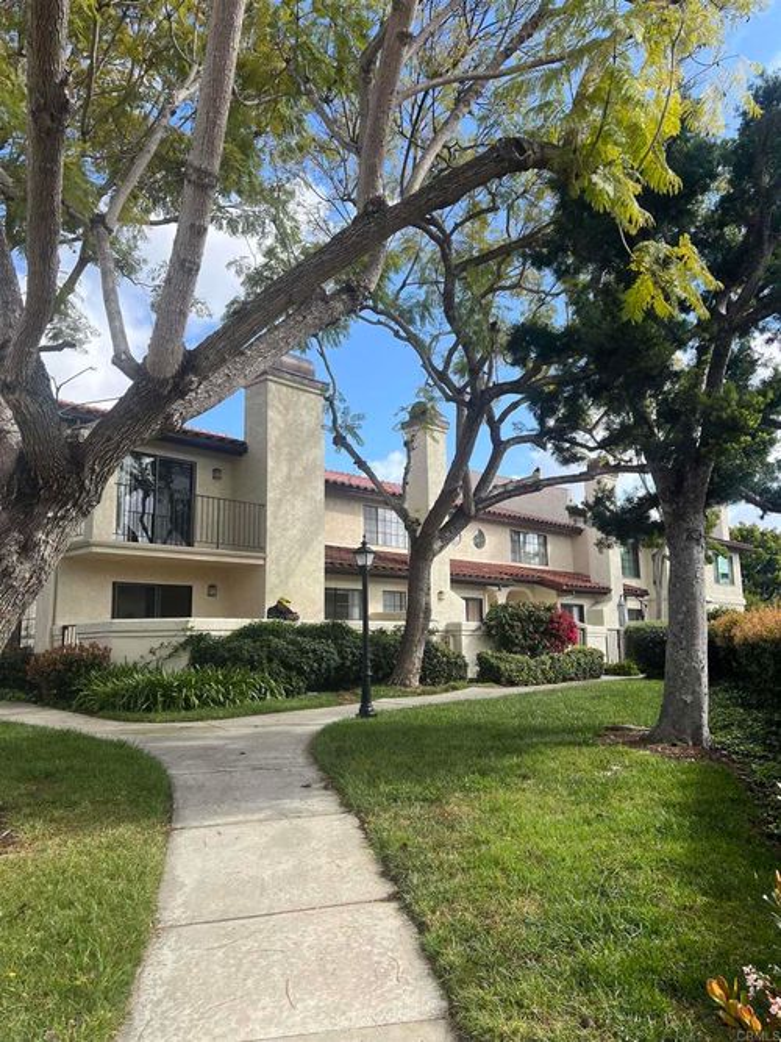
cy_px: 521
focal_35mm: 26
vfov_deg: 67.3
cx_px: 390
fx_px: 782
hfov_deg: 53.0
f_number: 1.5
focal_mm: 5.7
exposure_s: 1/2008
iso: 50
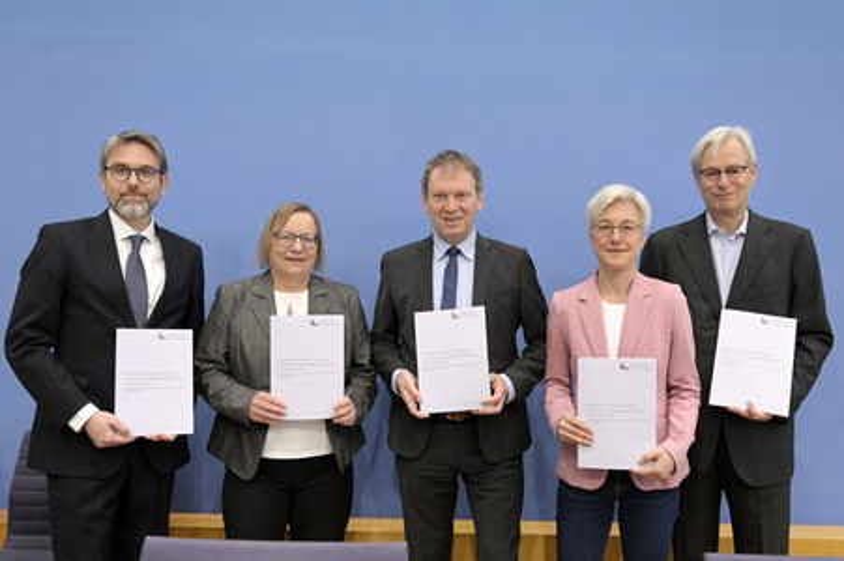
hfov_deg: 58.8
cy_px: 280
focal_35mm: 32
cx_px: 422
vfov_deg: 41.1
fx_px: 750
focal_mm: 32
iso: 3200
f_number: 5
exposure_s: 1/400
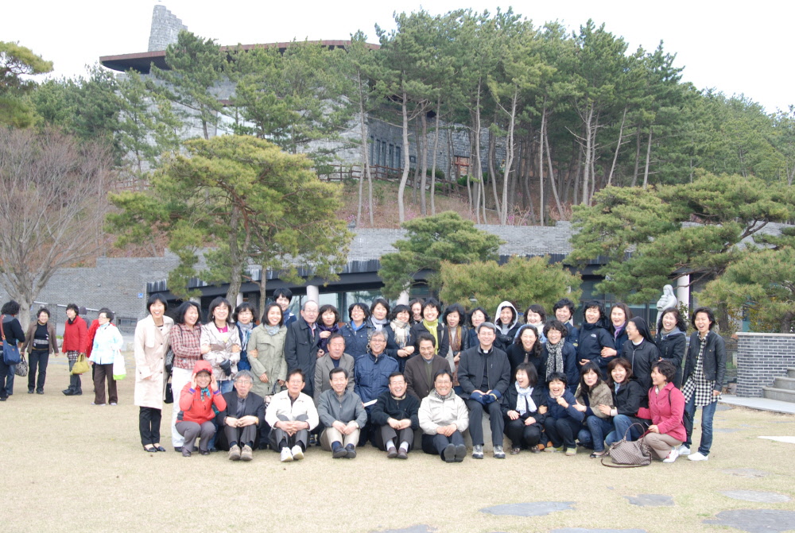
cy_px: 266
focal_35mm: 42
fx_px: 929
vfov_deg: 32.0
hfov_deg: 46.3
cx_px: 398
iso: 200
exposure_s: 1/125
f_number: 5.6
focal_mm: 28
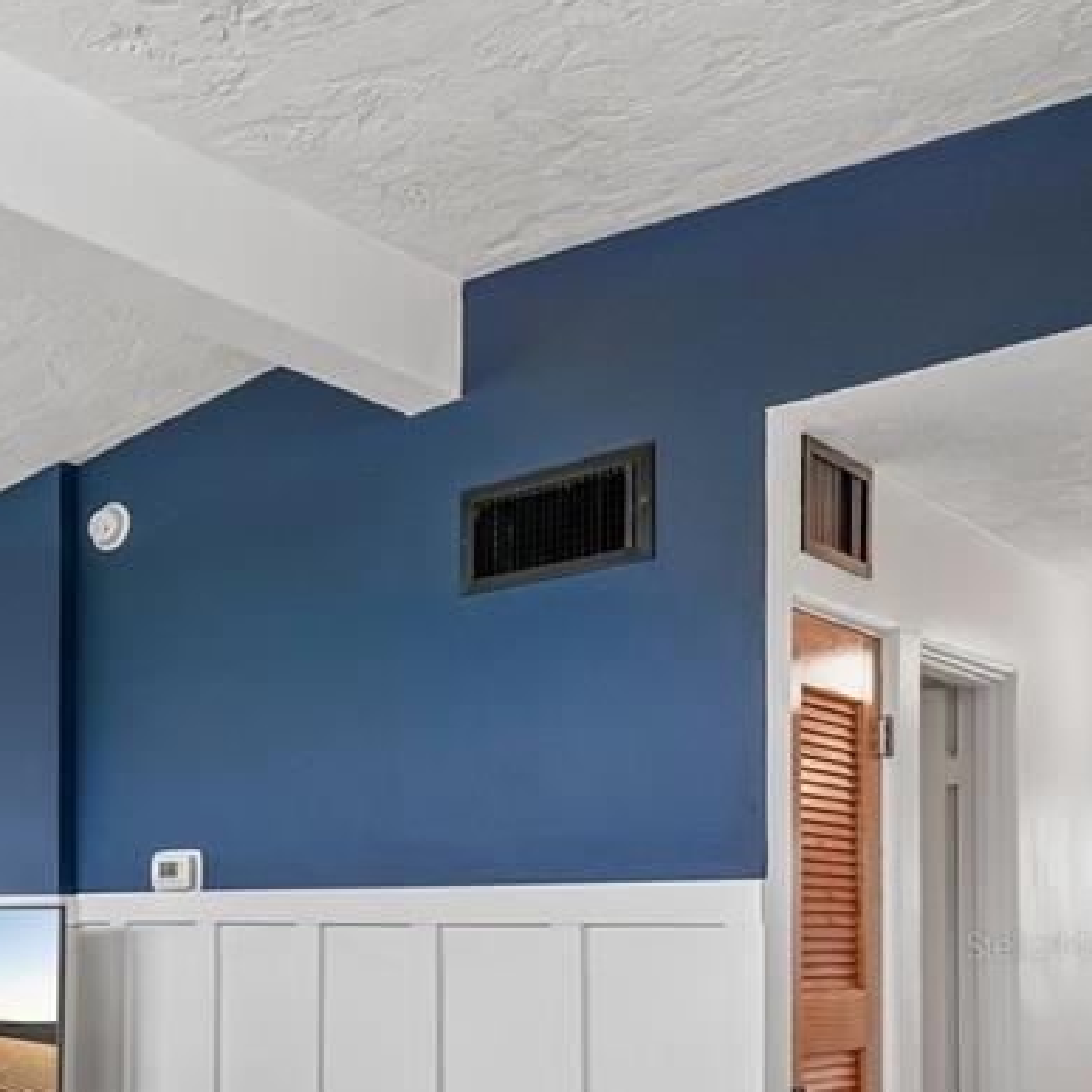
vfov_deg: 42.9
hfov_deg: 33.7
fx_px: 1285
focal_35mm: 36
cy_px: 945
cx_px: -319
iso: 400
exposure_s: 1/20
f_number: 8
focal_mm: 16
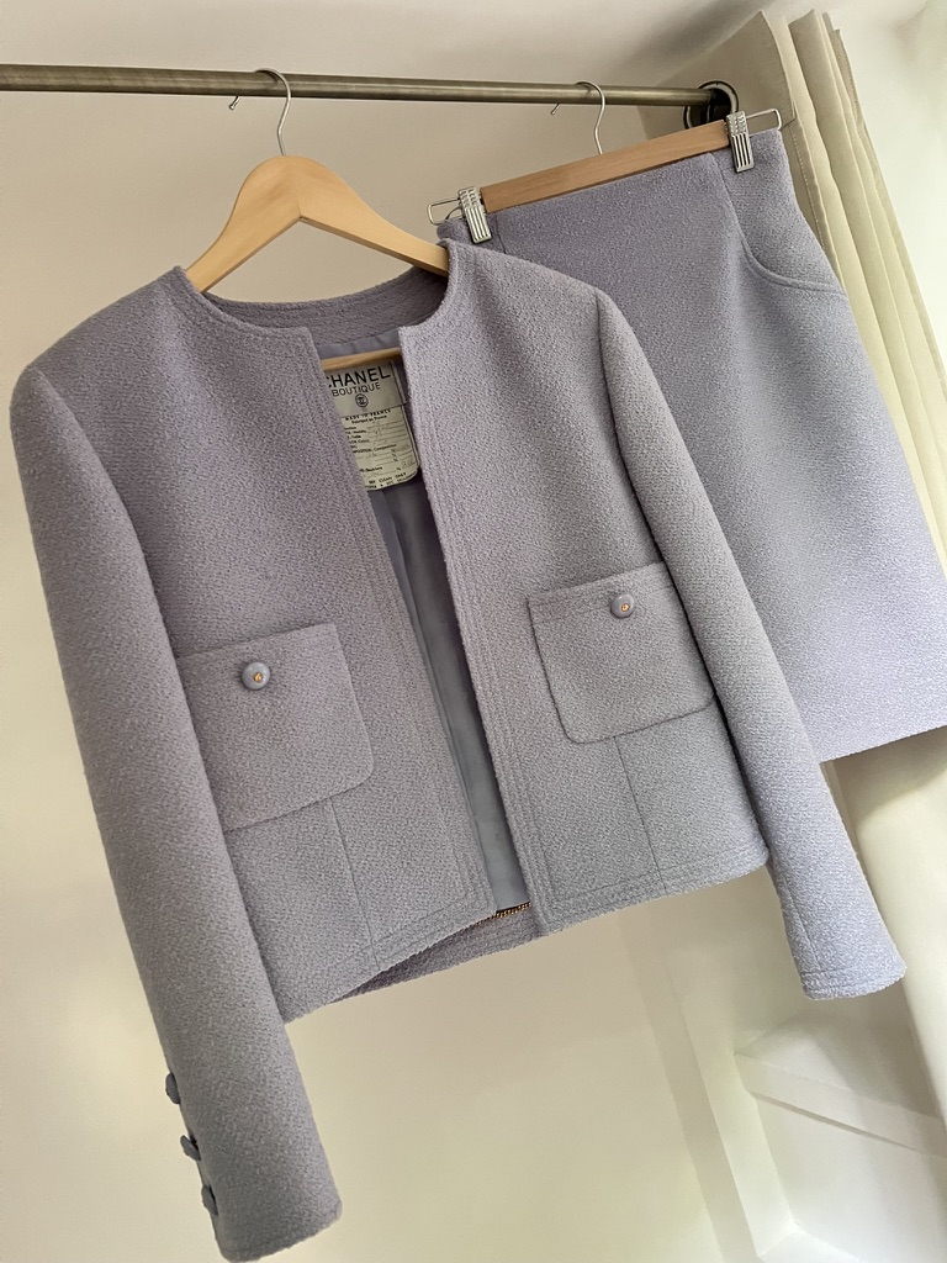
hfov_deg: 53.1
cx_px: 474
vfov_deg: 67.3
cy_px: 632
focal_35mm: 26
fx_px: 948
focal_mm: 5.7
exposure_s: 1/30
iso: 800
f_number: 1.5
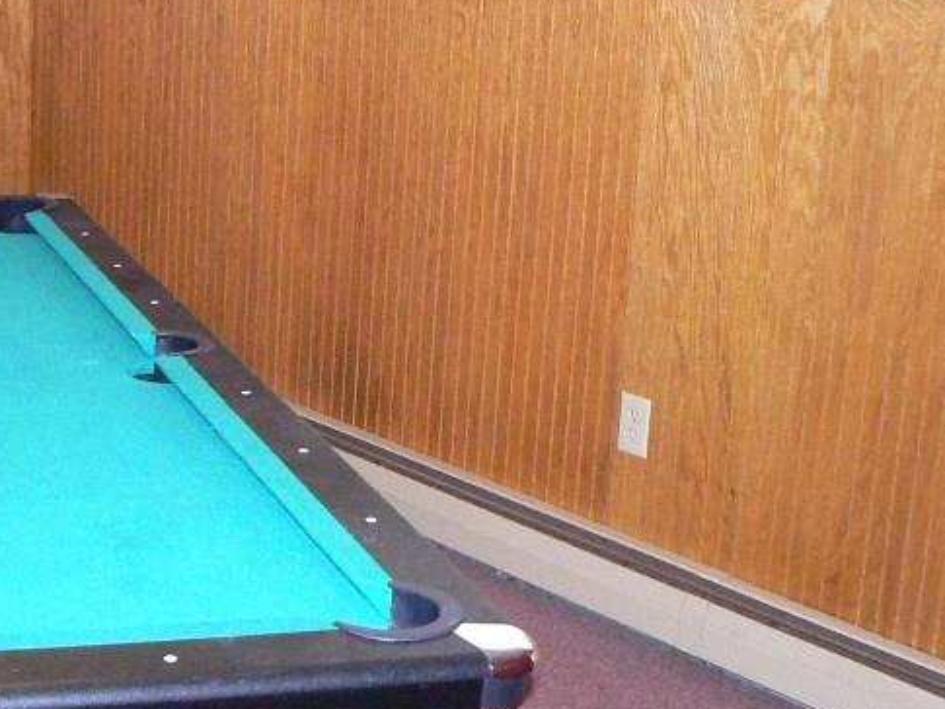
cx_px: -8
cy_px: 253
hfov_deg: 24.4
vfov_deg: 19.3
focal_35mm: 76
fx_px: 2075
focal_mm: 6
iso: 400
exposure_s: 1/30
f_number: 2.8
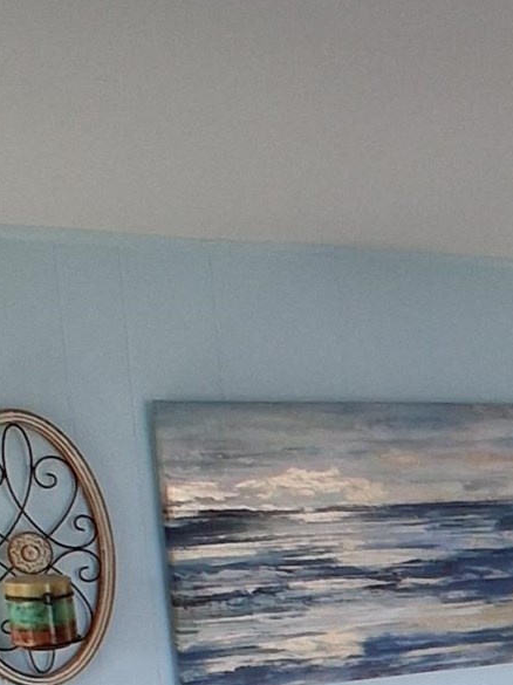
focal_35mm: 67
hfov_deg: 20.4
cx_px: 624
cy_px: 787
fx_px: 1325
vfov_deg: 26.3
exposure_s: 1/120
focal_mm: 1.4
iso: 100
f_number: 2.2
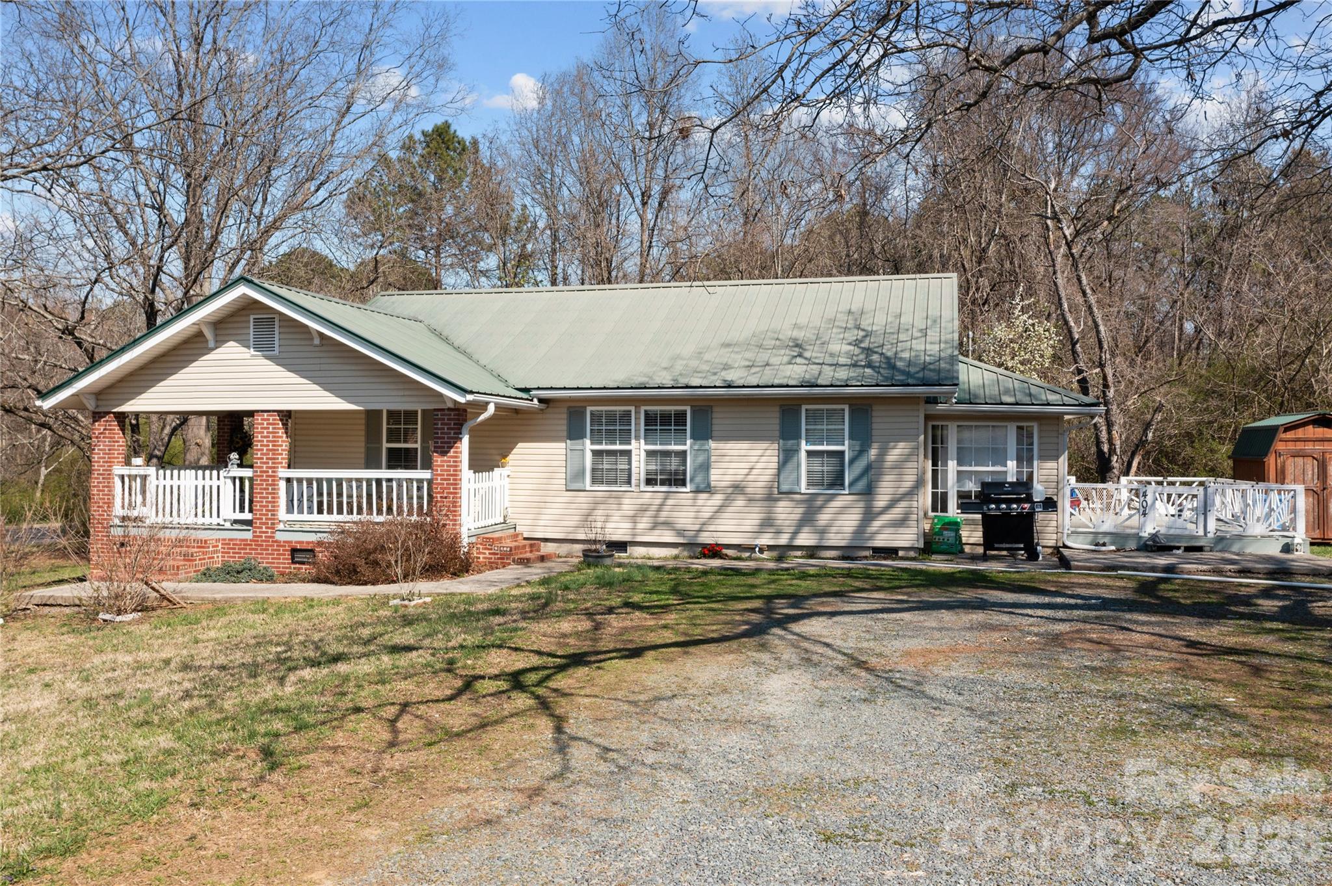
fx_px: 1035
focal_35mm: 28
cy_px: 443
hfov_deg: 65.5
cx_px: 666
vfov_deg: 46.4
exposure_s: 1/500
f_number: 5.6
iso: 100
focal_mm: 10.26
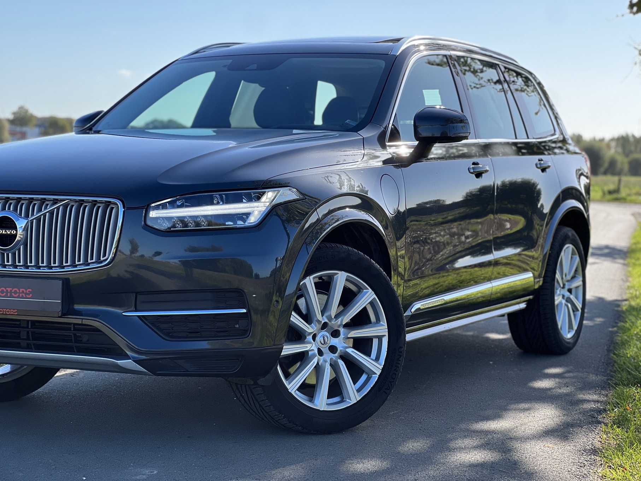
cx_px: 320
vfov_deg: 19.1
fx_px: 1426
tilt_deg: -3.0
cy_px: 240
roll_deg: -2.2
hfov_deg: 25.3
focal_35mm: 77
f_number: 2.8
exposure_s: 1/283
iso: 32
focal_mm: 9
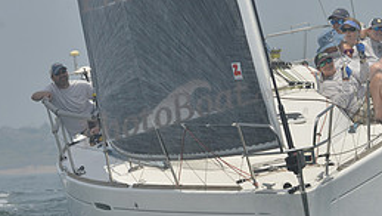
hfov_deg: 4.4
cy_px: 166
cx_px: 364
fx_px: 4986
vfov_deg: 2.5
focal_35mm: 492
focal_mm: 210
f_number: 9
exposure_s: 1/1000
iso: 280
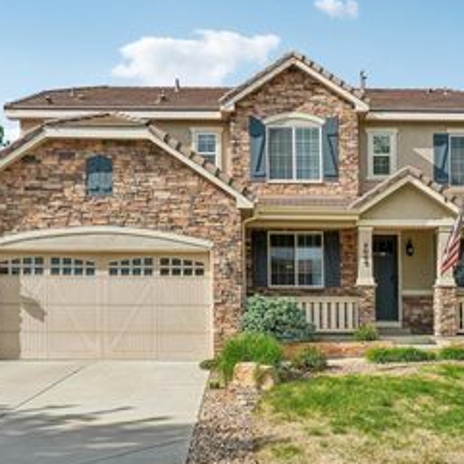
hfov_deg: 44.9
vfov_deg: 44.8
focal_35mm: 37
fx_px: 561
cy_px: 269
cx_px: 254
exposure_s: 1/1600
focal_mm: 14
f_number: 8
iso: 400
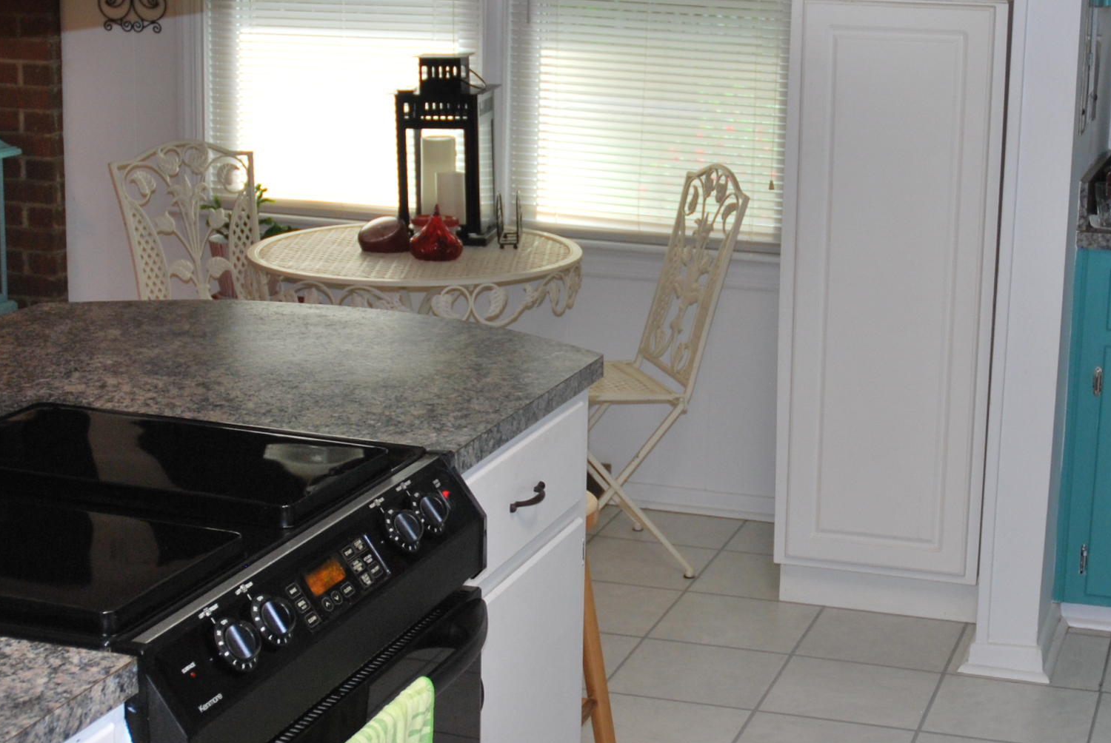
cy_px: 375
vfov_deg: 19.0
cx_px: 653
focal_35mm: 72
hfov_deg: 28.0
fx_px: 2225
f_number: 3.8
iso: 200
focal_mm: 24
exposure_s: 1/60
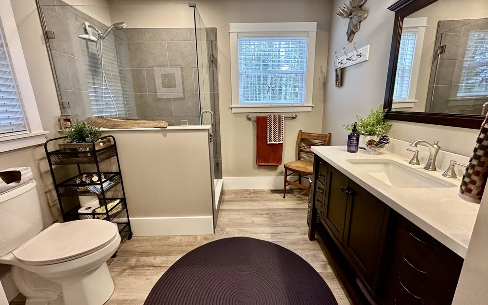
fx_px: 199
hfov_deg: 101.5
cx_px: 244
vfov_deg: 74.8
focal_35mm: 15
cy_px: 149
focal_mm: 2.22
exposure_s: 1/60
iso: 200
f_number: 2.2
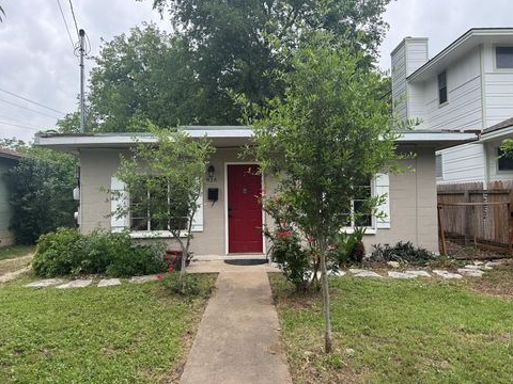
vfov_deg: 54.9
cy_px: 188
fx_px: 370
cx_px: 254
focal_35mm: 25
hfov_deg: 69.4
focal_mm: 6.76
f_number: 1.78
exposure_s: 1/802
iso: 80
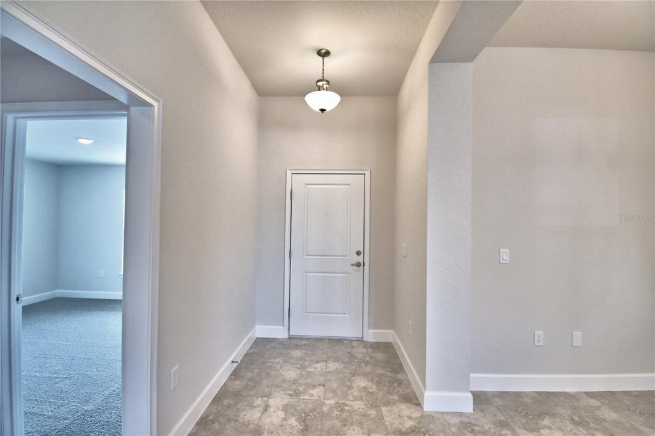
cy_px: 218
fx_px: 273
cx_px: 328
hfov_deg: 100.4
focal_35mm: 15
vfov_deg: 77.3
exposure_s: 1/80
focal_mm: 10
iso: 400
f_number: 4.5
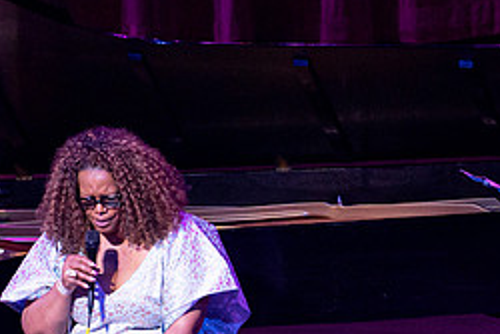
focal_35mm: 715
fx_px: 9936
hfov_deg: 2.9
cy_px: 261
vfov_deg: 1.9
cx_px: 78
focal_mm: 200
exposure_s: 1/320
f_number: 5
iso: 2500
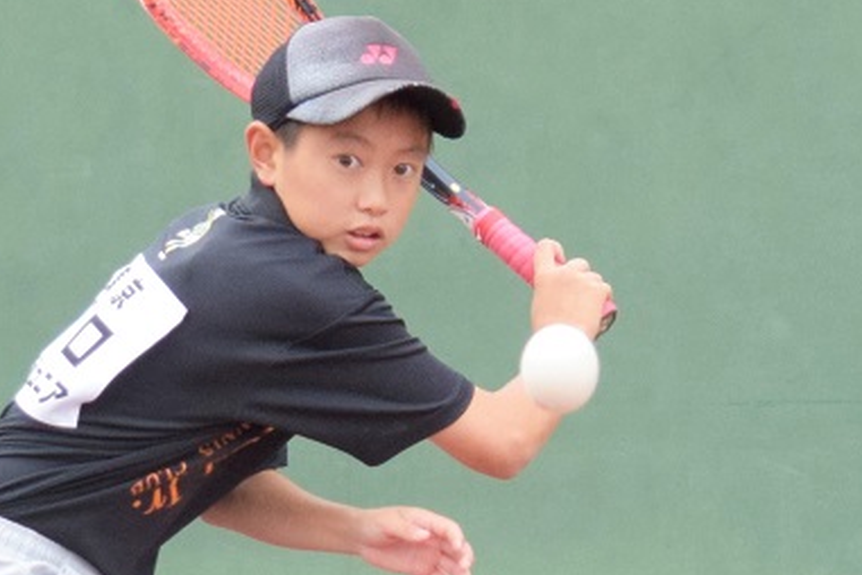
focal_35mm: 334
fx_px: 8004
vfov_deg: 4.1
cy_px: 557
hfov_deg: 6.2
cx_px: 262
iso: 1250
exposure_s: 1/1250
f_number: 4.5
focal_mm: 85
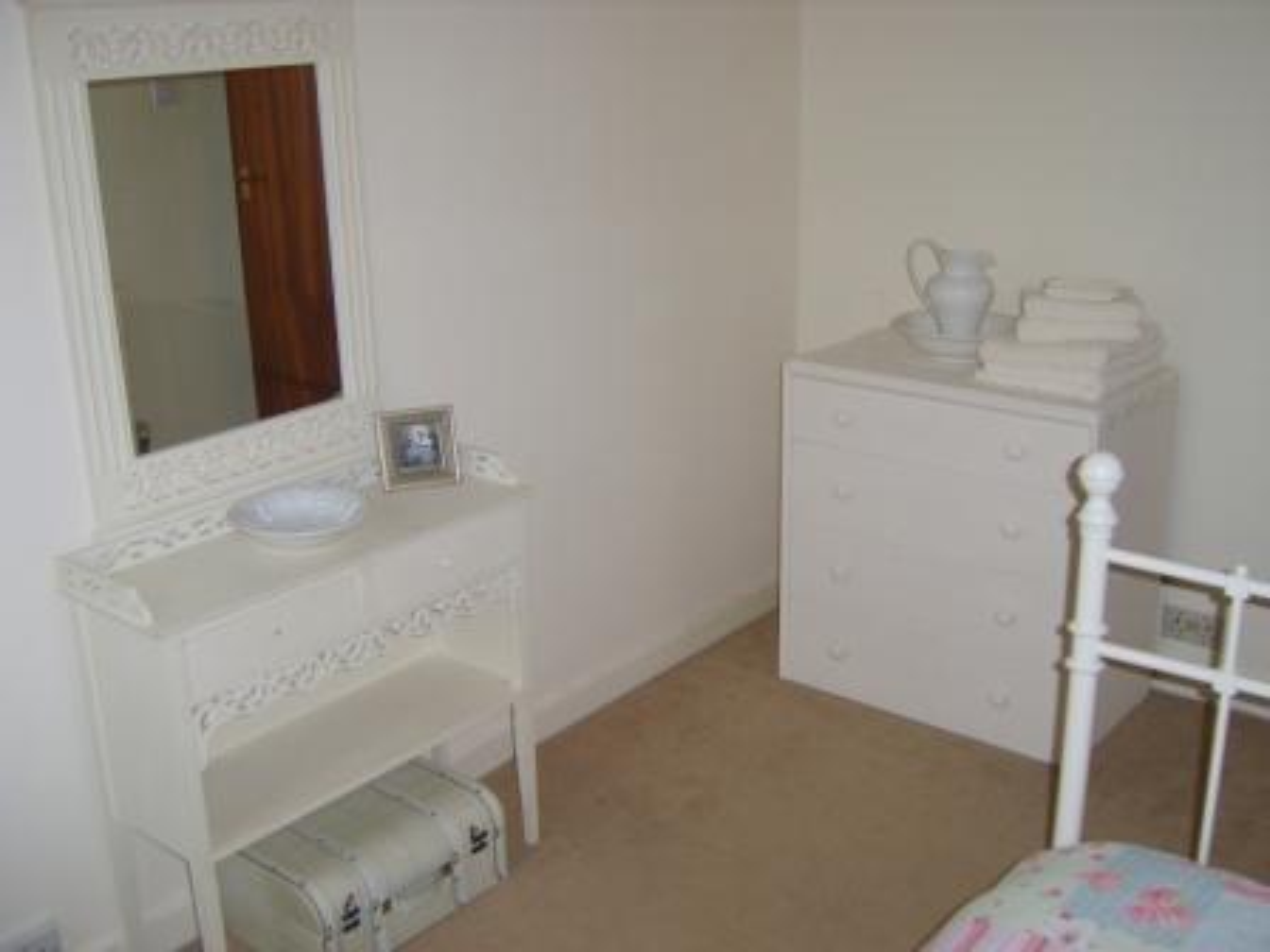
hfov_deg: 49.0
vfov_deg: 37.7
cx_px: 635
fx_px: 1394
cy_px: 476
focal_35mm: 38
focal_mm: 7.8
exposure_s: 1/30
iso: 50
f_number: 2.8
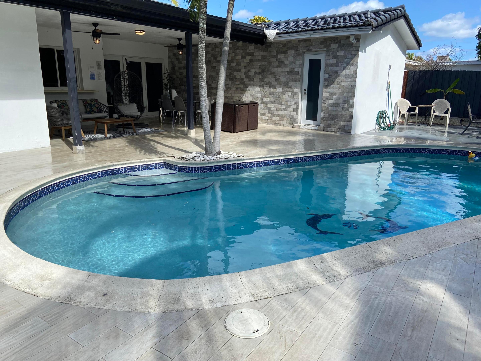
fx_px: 361
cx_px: 240
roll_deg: -0.8
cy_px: 180
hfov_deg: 67.3
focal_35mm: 26
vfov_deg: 53.1
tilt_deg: -14.4
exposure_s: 1/1898
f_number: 1.8
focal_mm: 4.25
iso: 32
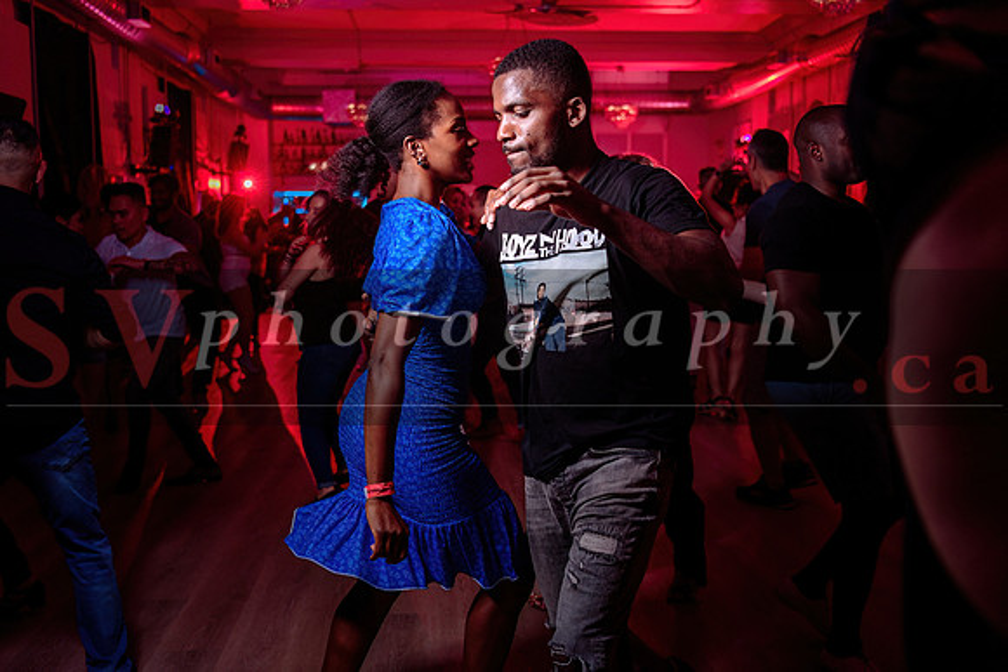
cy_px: 336
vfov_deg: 37.9
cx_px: 504
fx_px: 980
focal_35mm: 35
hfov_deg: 54.4
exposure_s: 1/50
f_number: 3.2
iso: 800
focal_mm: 35
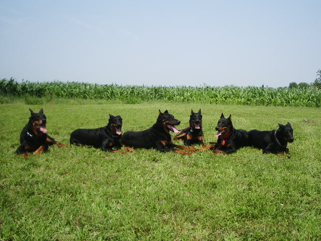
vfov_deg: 40.7
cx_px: 160
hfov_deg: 52.6
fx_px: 325
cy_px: 120
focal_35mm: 35
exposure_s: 1/400
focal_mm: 5.8
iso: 50
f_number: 4.3
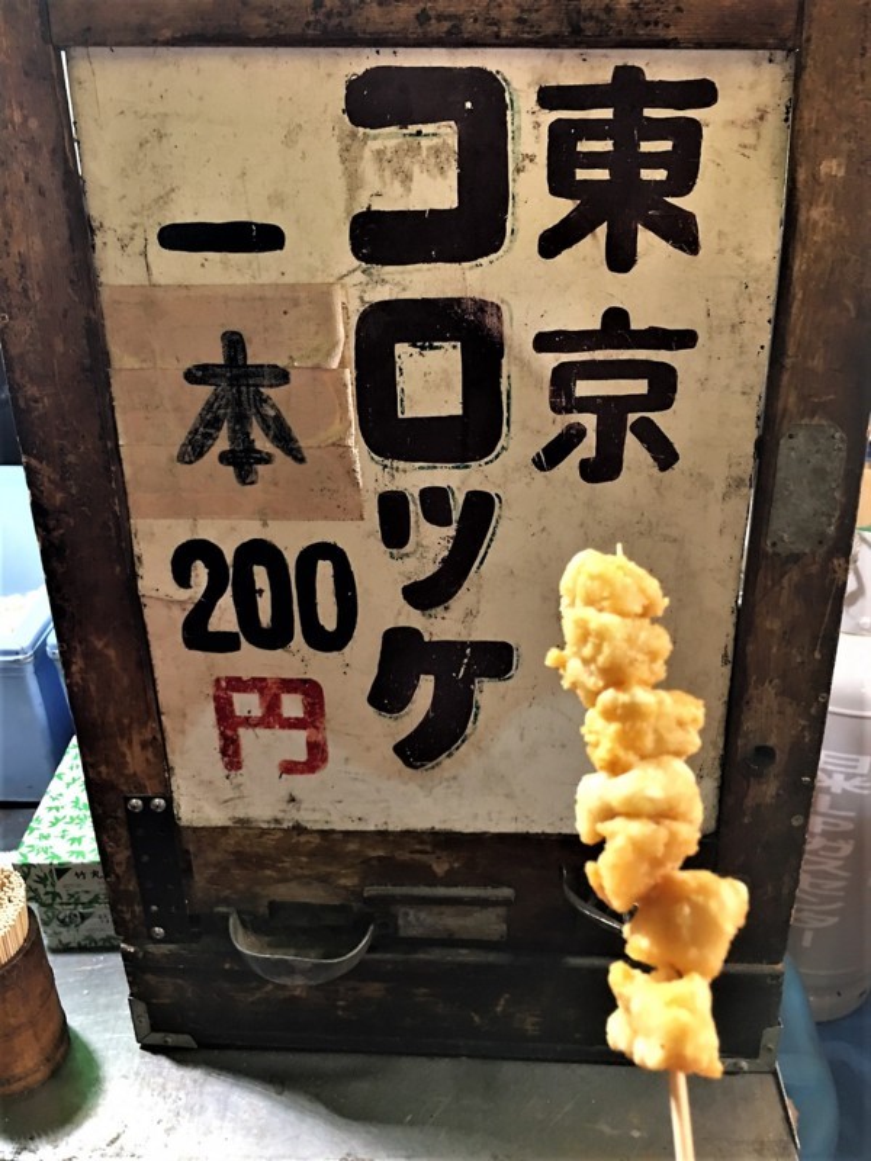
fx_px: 973
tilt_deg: -29.6
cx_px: 436
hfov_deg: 48.2
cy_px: 580
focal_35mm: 29
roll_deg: +0.0
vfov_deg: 61.7
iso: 80
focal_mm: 4.15
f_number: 2.2
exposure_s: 1/15
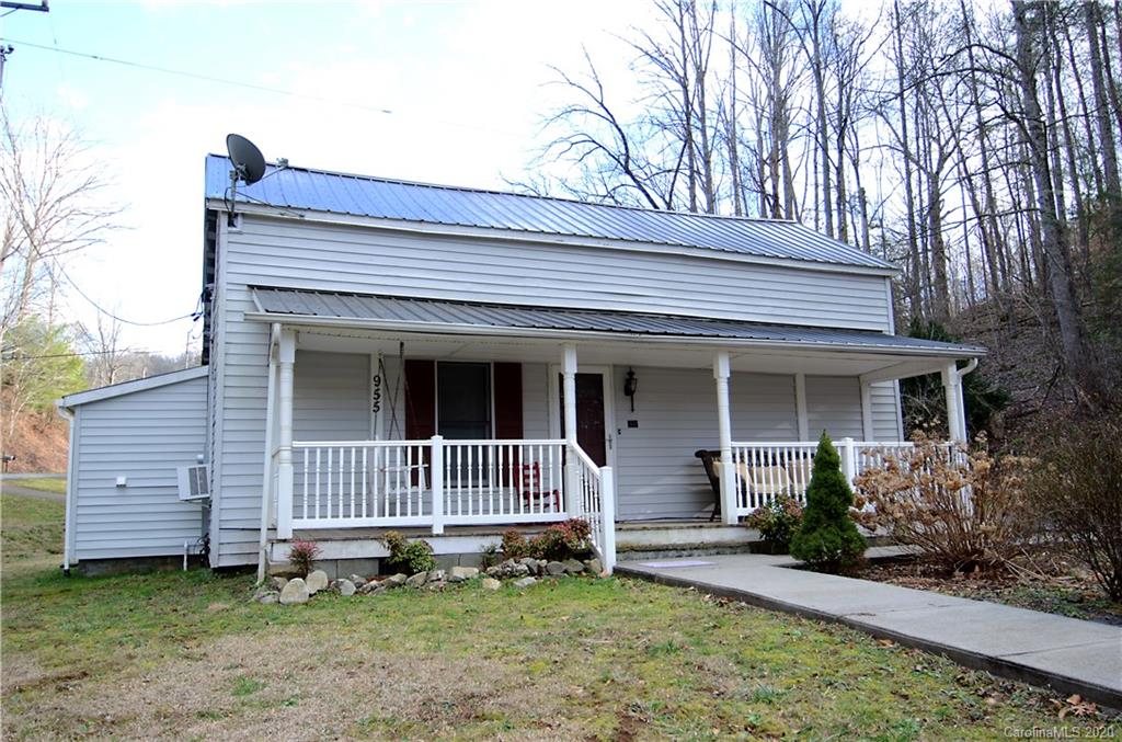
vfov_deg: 45.4
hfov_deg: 64.7
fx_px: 886
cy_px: 371
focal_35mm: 28
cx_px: 561
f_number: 4.5
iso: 100
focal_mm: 19
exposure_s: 1/80
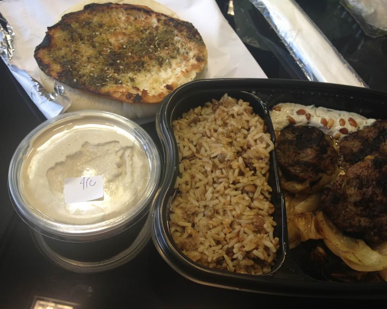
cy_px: 154
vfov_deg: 40.1
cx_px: 197
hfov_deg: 49.1
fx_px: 424
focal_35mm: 37
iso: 50
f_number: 2.4
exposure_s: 1/40
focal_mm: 4.28
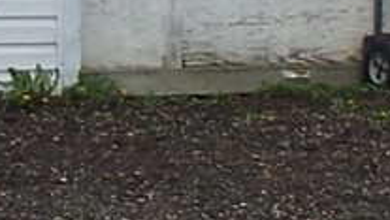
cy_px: -414
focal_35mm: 484
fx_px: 5011
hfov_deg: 4.4
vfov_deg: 2.5
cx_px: -236
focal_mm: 10.7
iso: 80
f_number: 3.2
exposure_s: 1/200
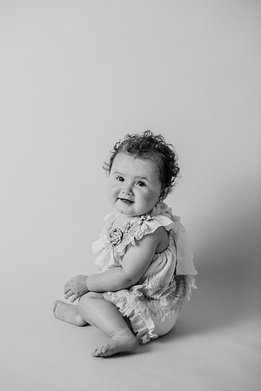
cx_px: 130
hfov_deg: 16.1
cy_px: 196
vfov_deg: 23.9
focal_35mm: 85
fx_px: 924
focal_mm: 85
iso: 100
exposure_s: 1/160
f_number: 2.8
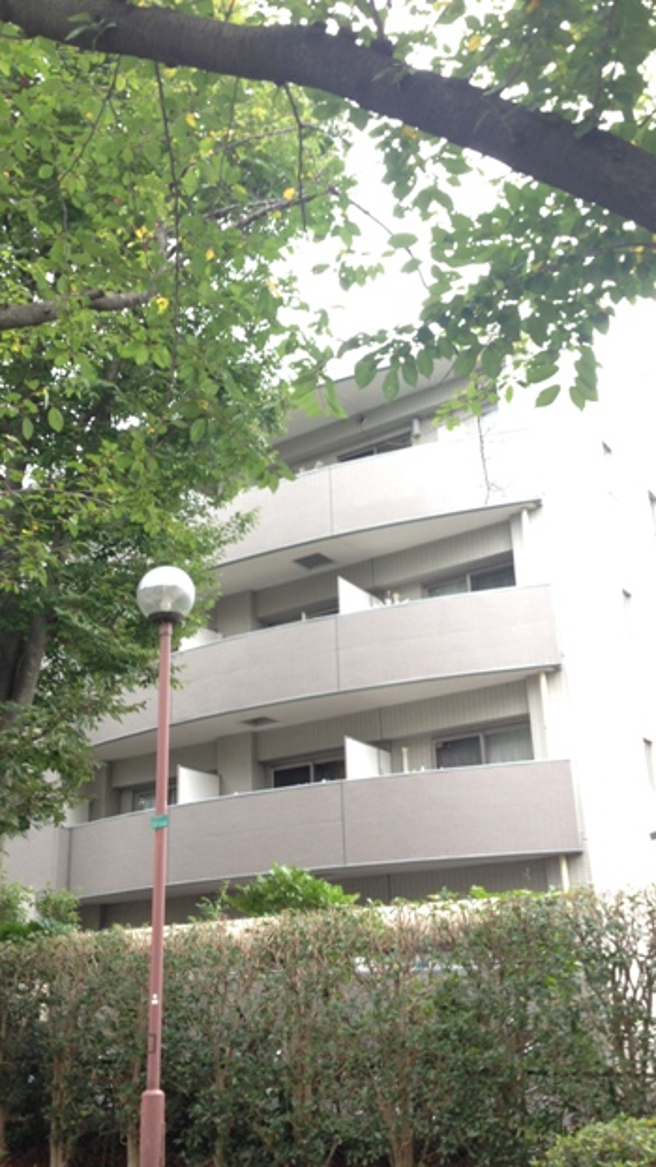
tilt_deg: +20.4
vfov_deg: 54.0
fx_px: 1144
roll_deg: +2.1
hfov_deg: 32.0
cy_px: 597
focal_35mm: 37
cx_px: 306
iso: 50
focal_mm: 4.12
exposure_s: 1/30
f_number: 2.4
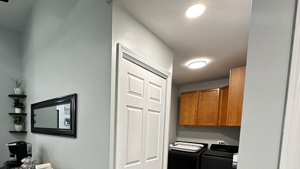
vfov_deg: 51.9
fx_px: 159
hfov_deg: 84.5
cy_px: 138
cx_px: 108
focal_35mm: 20
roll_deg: -1.5
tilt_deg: -4.4
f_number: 2.2
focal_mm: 2.22
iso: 320
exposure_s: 1/60
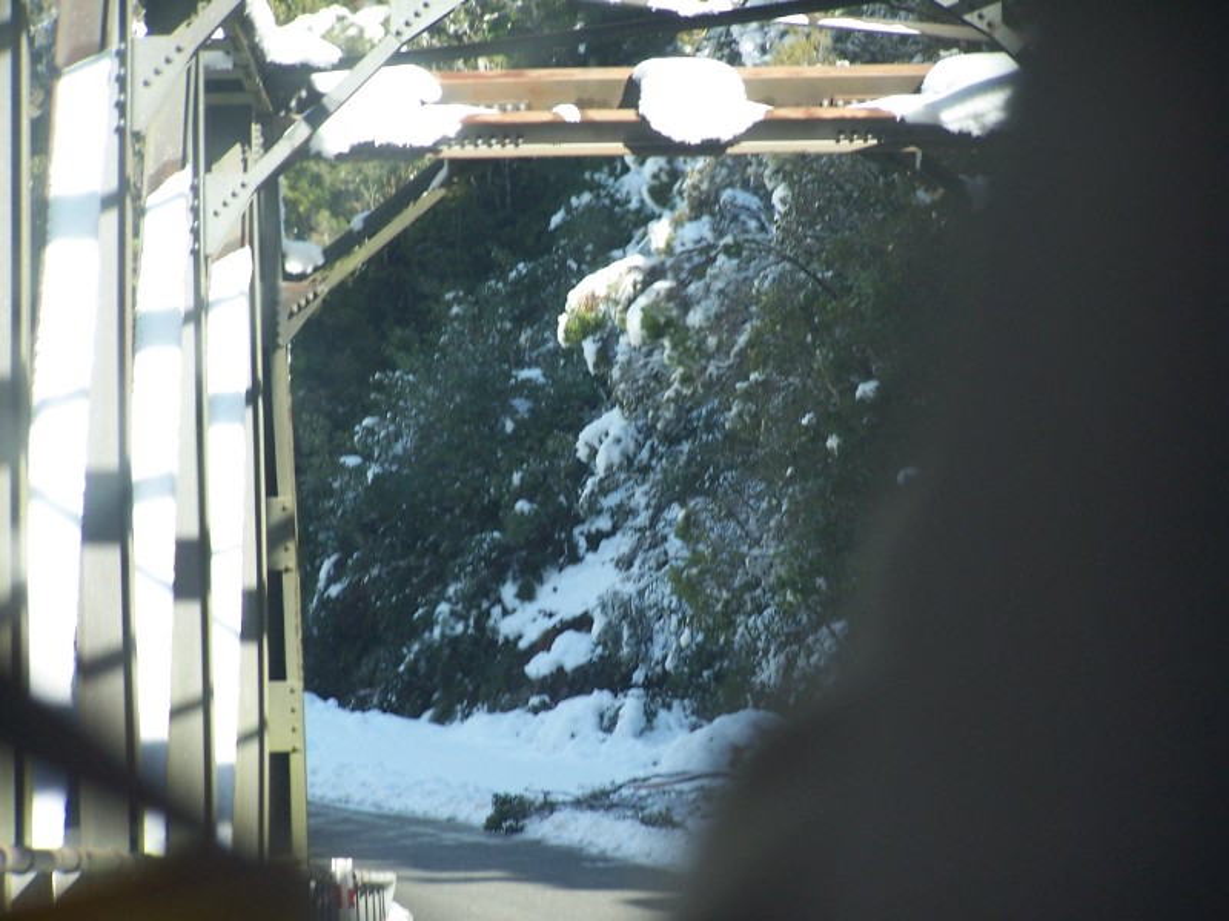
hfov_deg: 9.1
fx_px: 7740
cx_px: 614
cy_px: 460
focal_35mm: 218
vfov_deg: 6.8
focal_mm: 36.2
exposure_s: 1/250
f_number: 3.2
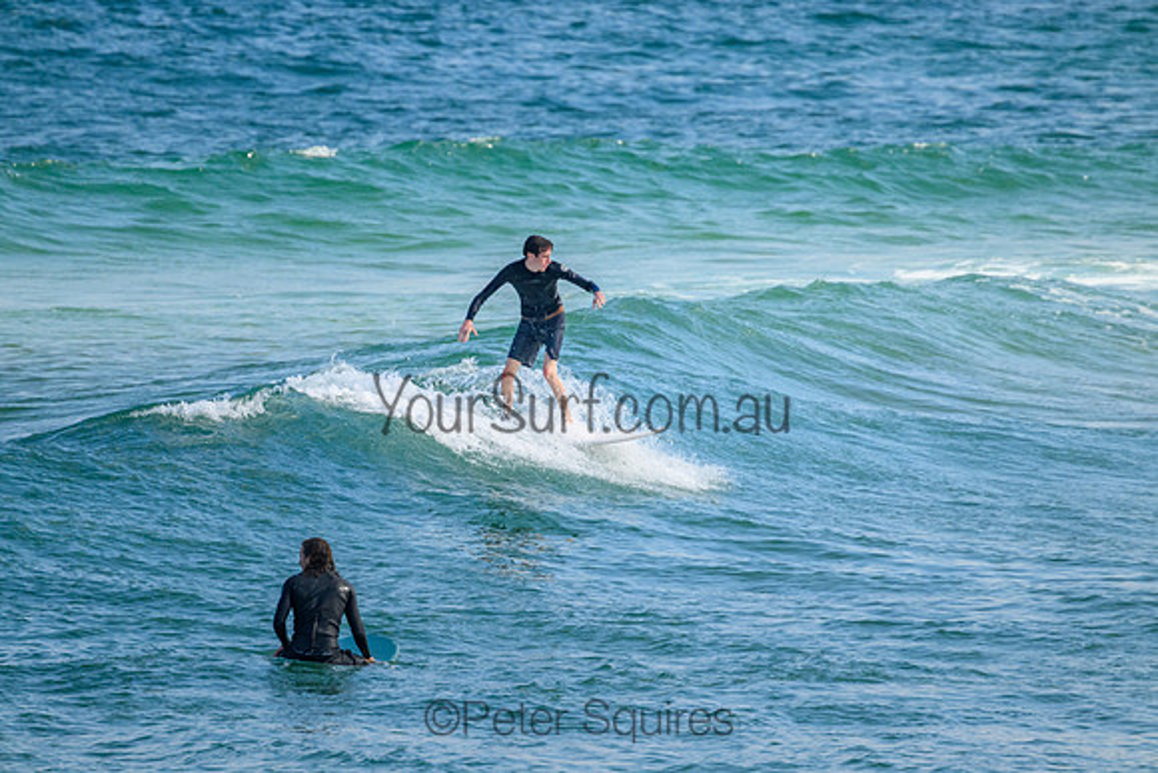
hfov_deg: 2.6
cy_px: 386
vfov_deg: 1.7
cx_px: 579
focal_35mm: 800
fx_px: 25738
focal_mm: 800
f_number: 11
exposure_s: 1/2000
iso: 1800
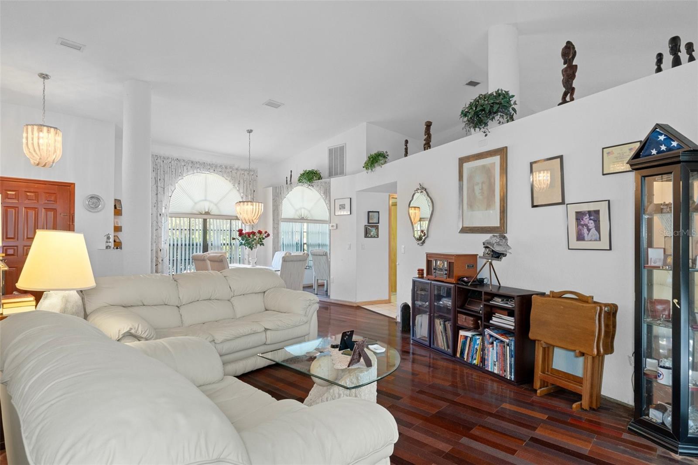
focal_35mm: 20
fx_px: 378
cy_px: 232
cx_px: 349
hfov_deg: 85.4
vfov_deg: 63.2
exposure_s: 1/1.25
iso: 640
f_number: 8
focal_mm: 13
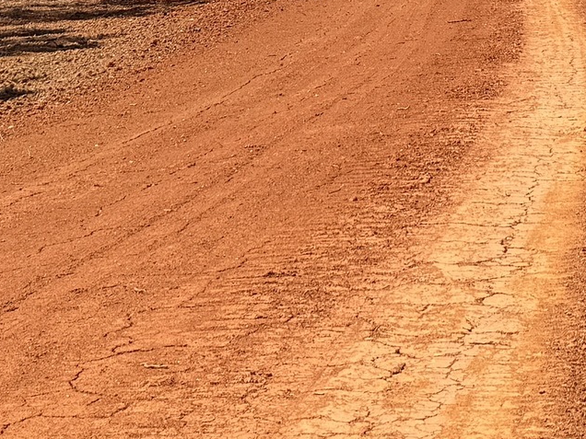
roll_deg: +0.5
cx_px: 489
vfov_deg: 11.2
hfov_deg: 16.8
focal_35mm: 116
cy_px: -525
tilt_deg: +12.4
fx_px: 1964
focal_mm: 6.76
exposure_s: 1/4975
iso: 80
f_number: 1.78
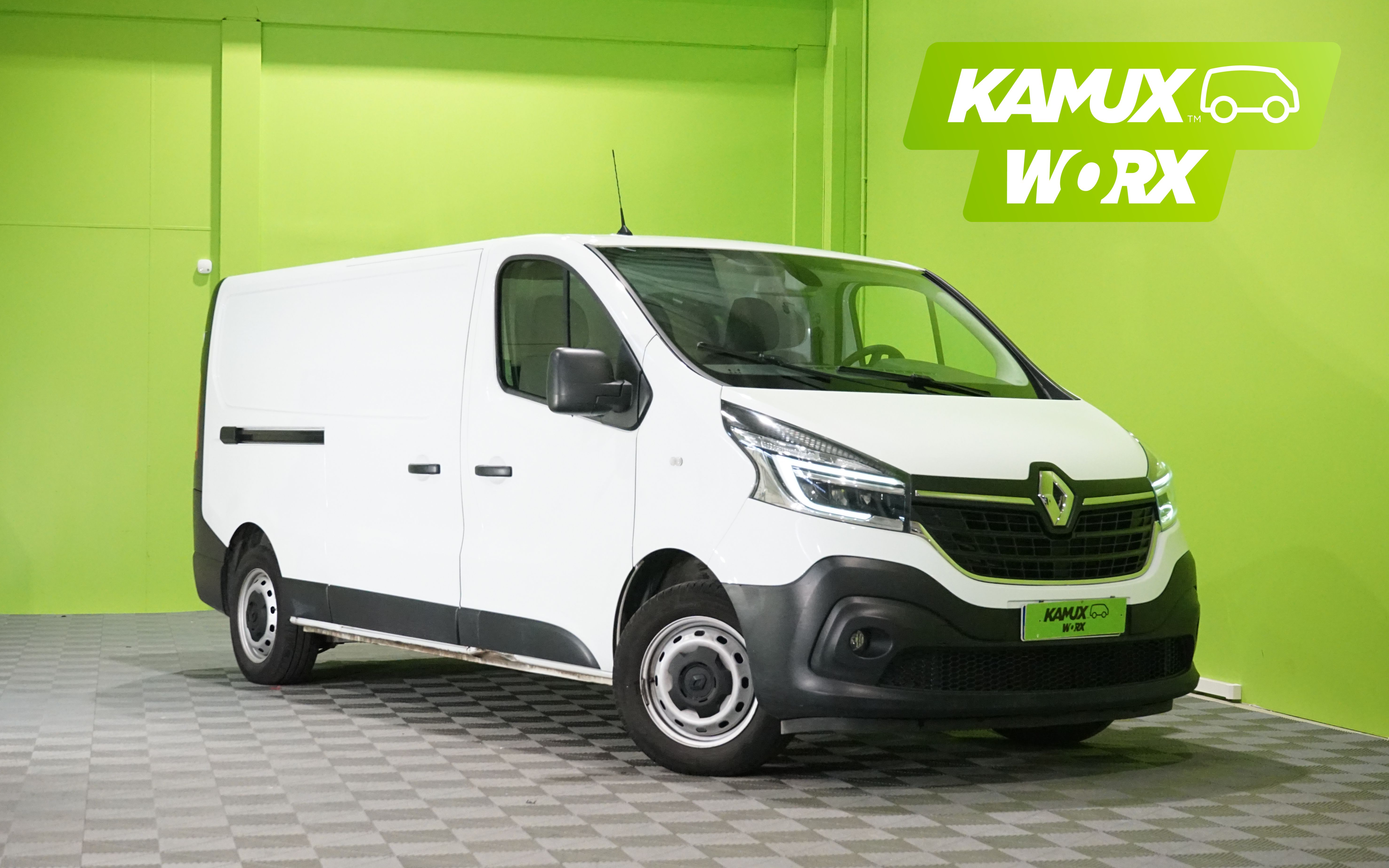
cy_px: 462
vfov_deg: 22.7
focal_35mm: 57
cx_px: 698
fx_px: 2158
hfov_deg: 35.7
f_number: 8
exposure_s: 1/125
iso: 6400
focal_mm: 55
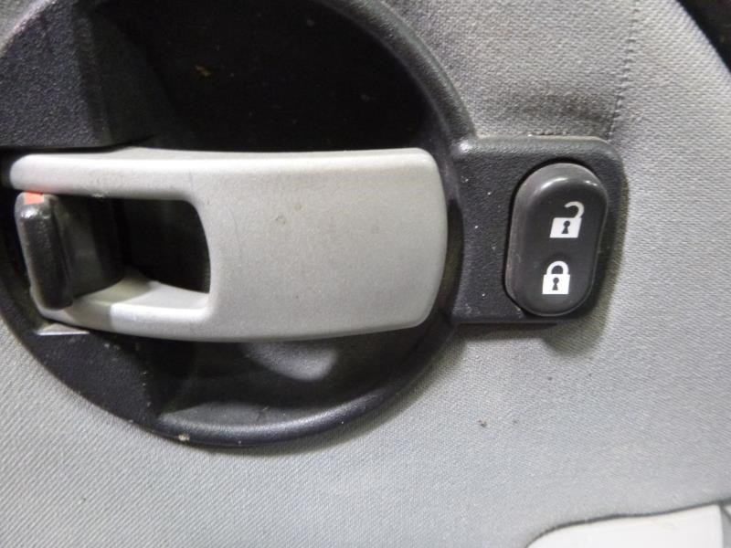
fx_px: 528
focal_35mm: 25
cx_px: 366
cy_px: 274
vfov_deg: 54.9
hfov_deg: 69.4
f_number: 3.9
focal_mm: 4.5
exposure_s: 1/8
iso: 800
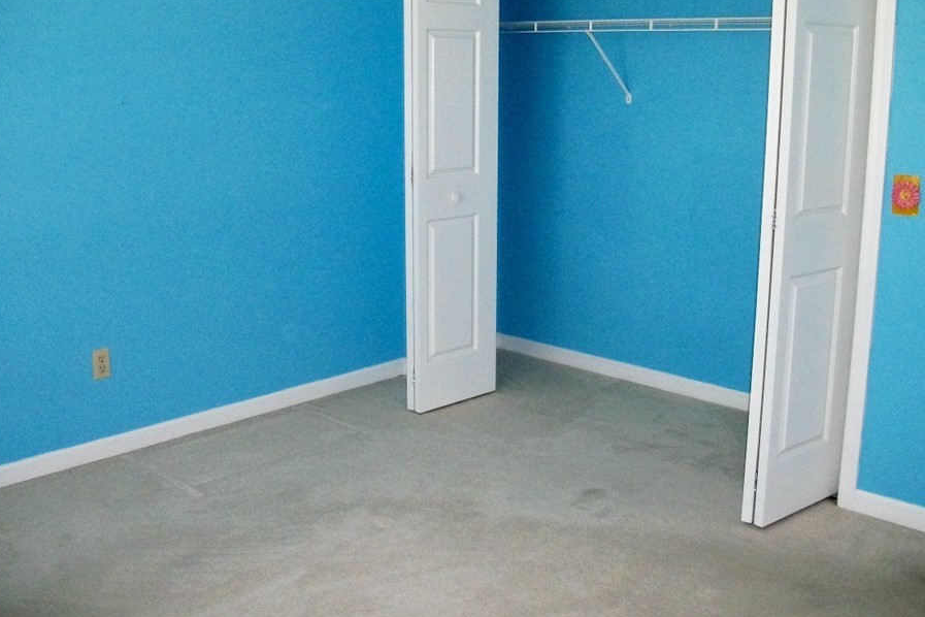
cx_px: 463
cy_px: 307
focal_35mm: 38
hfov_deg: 50.7
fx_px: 976
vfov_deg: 35.1
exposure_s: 1/125
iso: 400
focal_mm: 5.7
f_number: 2.9
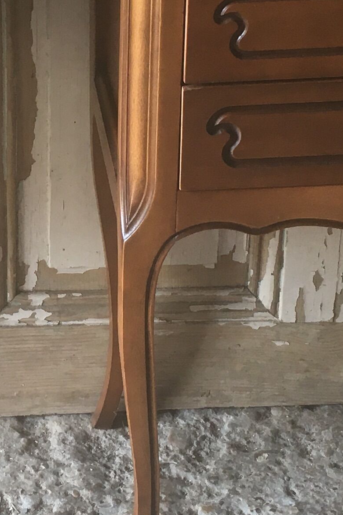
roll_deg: +1.8
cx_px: -11
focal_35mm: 104
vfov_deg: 19.5
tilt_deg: -25.3
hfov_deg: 13.0
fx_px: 1485
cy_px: 151
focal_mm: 4.15
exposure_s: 1/33
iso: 64
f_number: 2.2
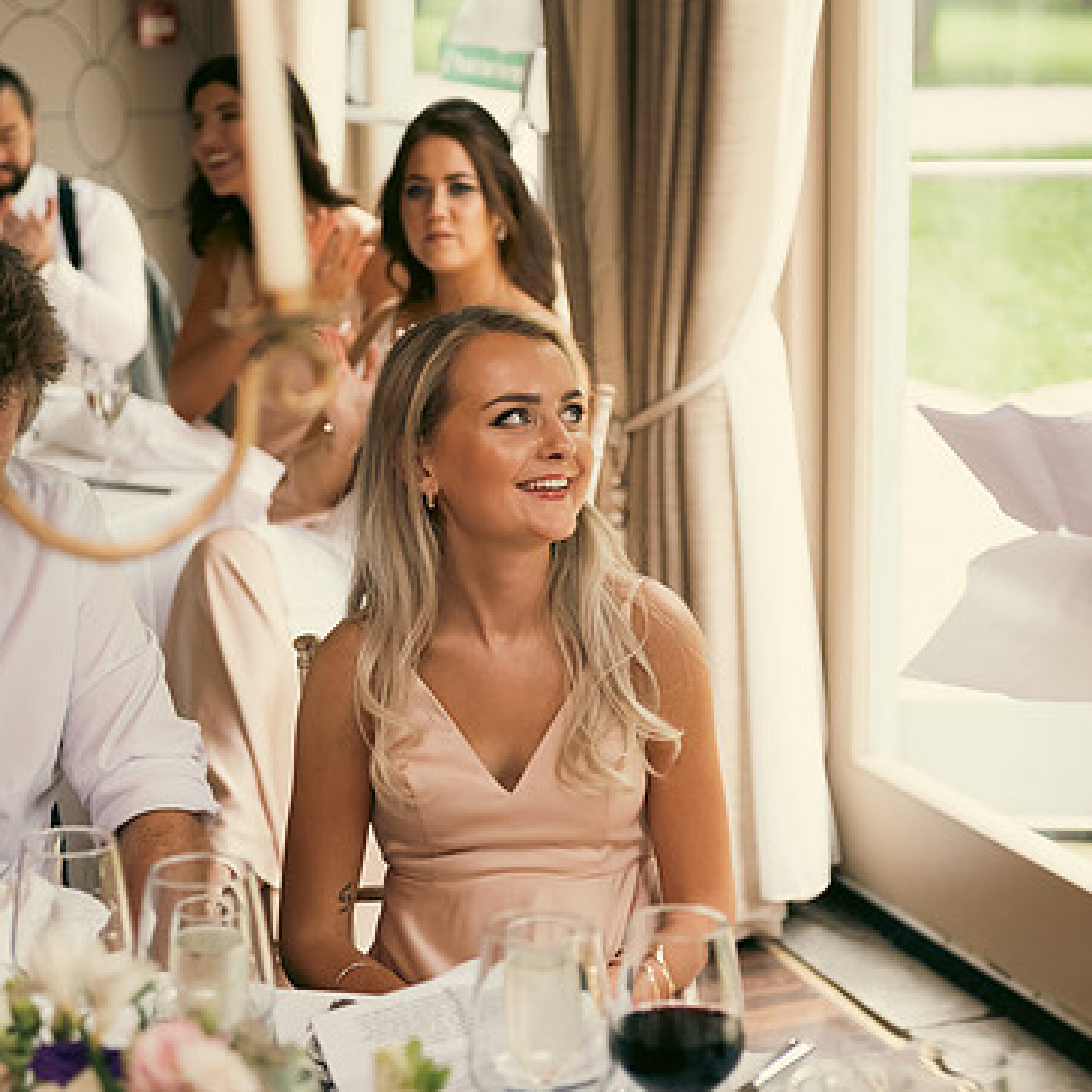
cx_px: 516
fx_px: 2998
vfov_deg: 20.6
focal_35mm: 84
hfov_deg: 20.6
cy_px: 536
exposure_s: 1/160
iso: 640
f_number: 3.5
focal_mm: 62
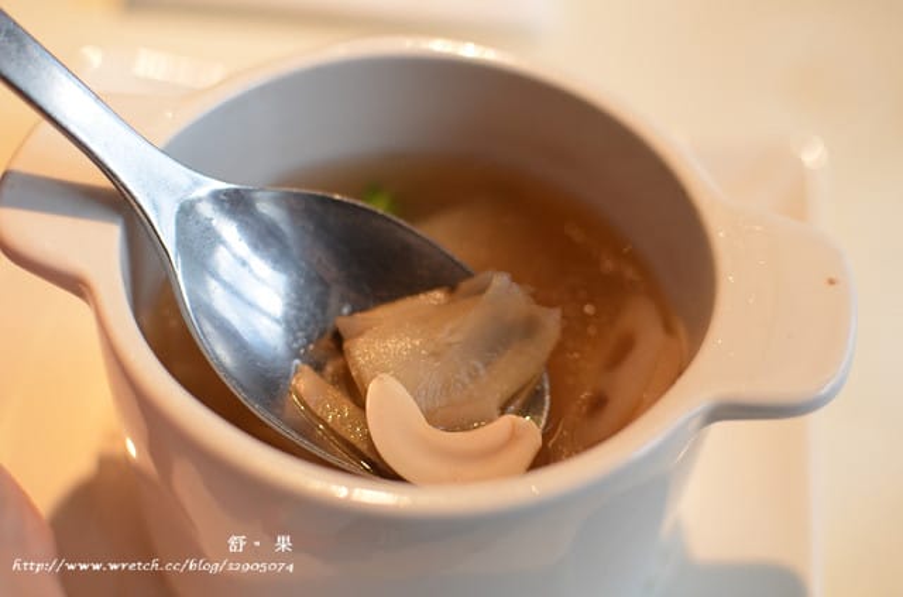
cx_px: 452
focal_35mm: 52
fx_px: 1313
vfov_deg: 25.6
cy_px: 298
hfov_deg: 37.9
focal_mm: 35
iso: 800
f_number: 2.8
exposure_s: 1/320
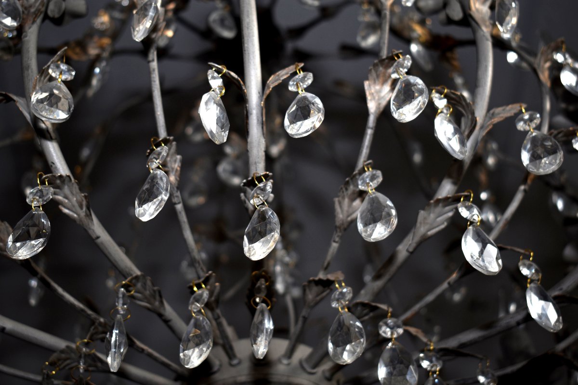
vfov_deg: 22.6
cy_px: 192
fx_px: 963
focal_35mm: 60
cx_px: 289
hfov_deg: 33.4
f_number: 4.8
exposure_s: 1/200
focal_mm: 40
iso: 100
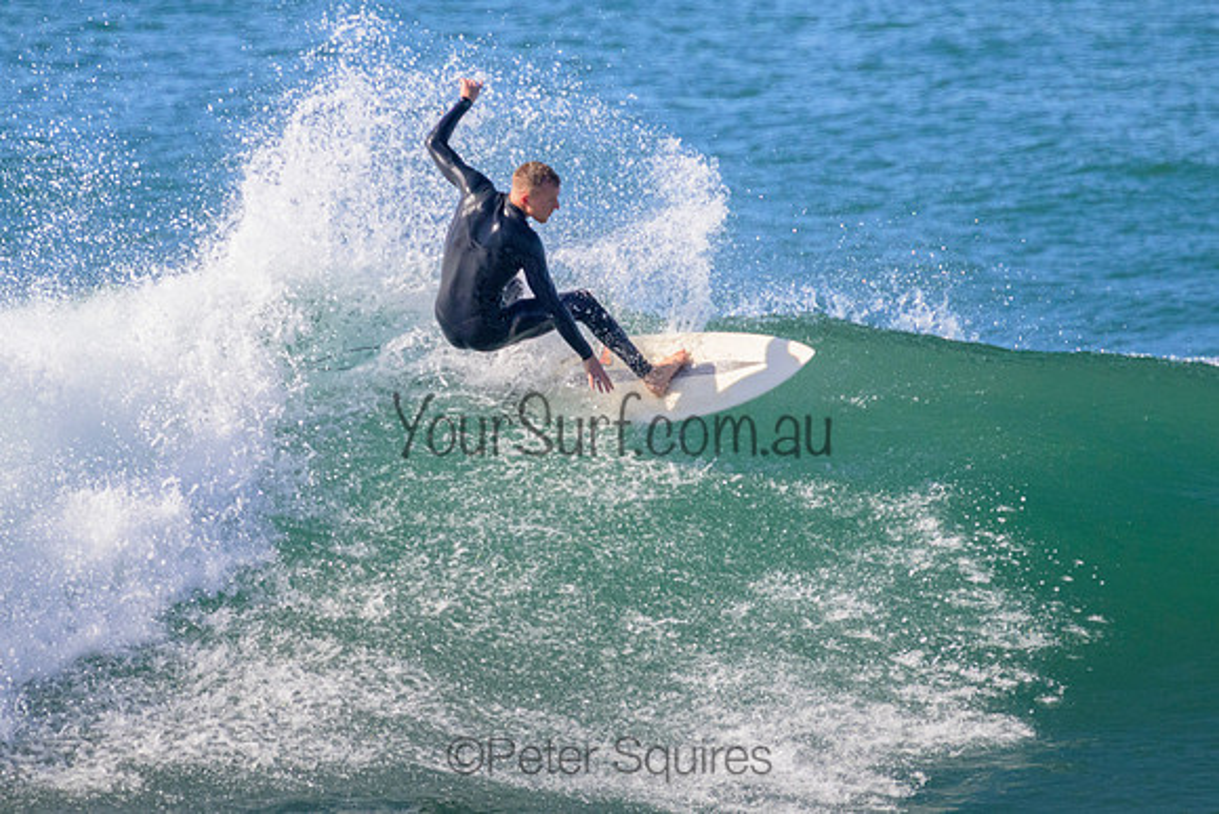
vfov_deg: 1.3
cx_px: 563
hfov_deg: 1.9
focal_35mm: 1095
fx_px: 37094
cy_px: 270
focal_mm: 800
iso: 1600
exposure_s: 1/2000
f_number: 11
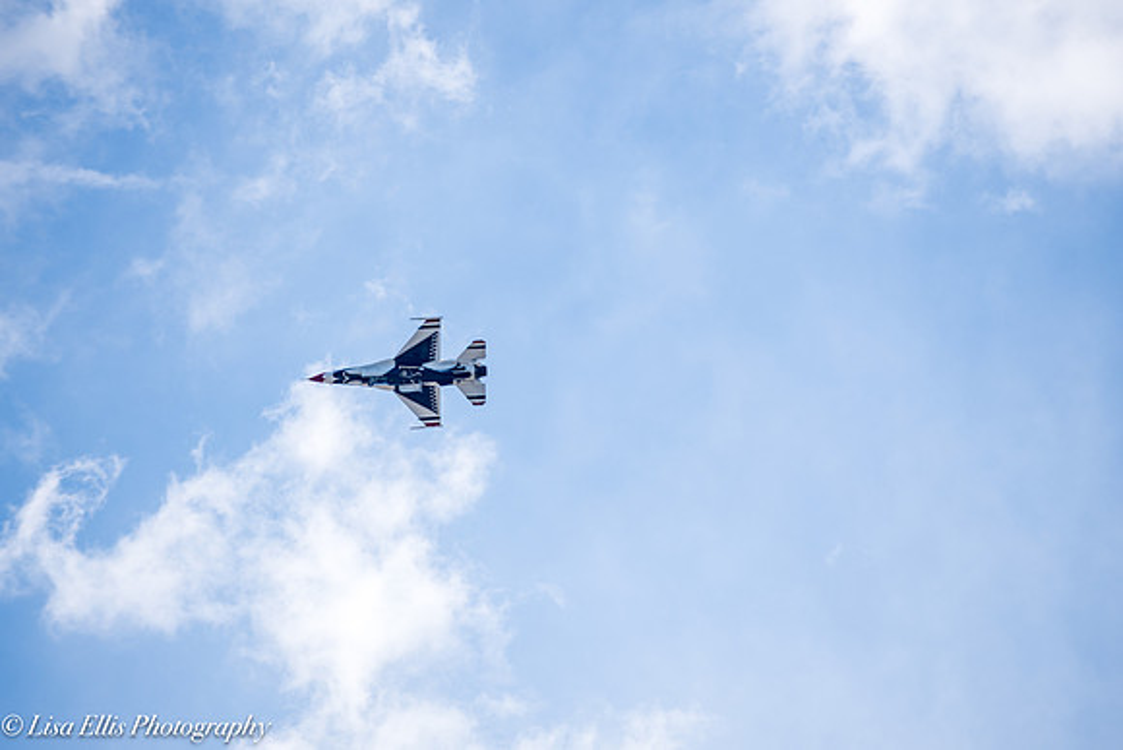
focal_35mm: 240
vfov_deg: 5.7
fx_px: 7488
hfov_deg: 8.6
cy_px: 375
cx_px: 562
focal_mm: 200
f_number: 5
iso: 100
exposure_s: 1/1000
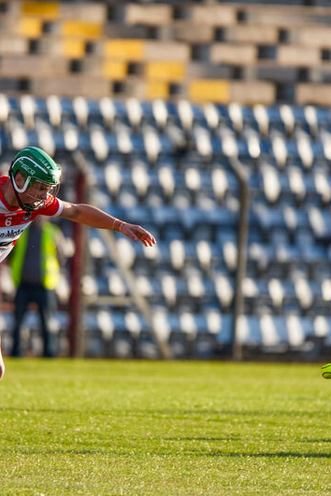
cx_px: 49
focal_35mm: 904
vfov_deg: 2.3
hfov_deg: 1.5
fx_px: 12467
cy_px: 248
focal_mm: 600
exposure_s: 1/1000
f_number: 6.3
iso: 800
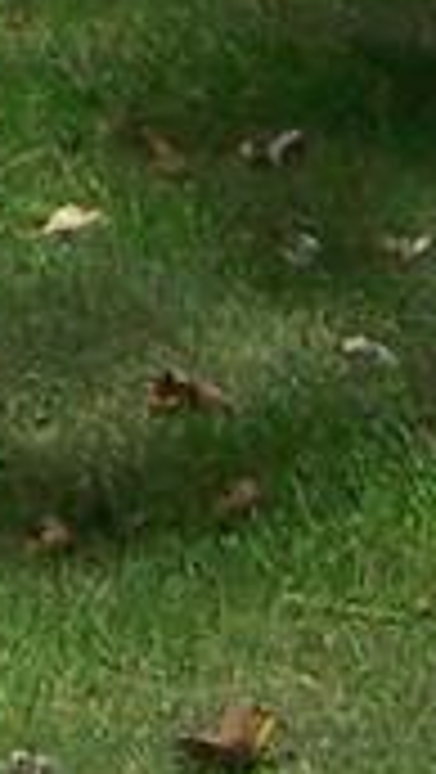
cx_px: -1578
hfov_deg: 3.0
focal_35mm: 385
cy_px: -1850
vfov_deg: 5.2
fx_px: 7897
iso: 64
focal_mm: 6.3
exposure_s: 1/640
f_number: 4
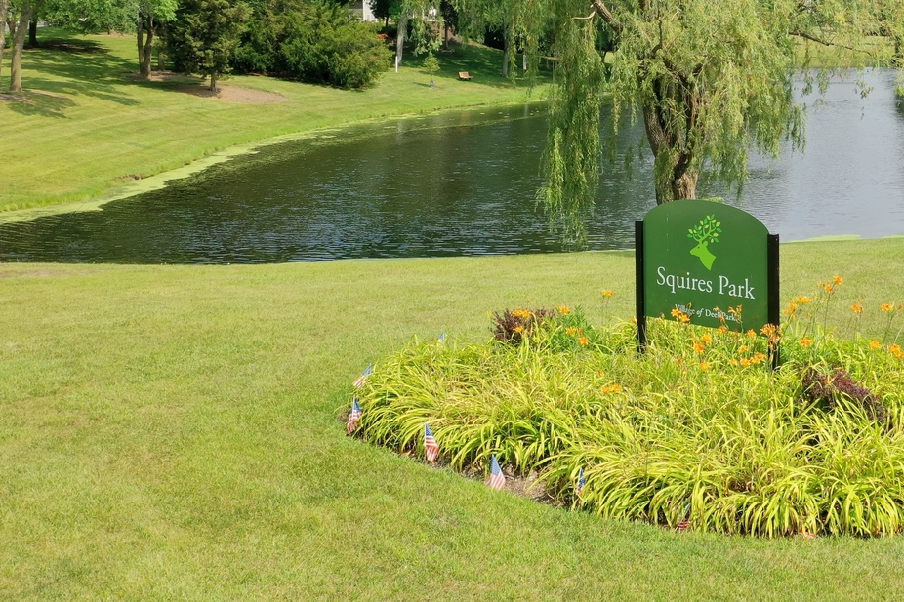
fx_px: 1230
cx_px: 705
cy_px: 146
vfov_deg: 27.1
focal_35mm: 49
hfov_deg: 39.0
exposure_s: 1/320
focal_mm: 10.26
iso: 100
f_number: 5.6
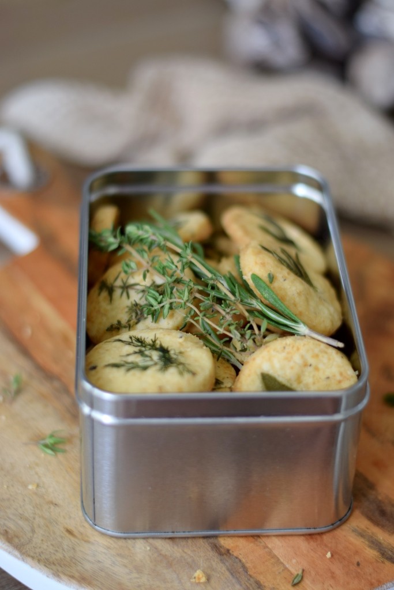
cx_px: 197
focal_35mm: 75
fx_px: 1231
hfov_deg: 18.2
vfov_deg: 27.0
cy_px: 295
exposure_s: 1/320
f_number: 1.8
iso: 200
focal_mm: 50
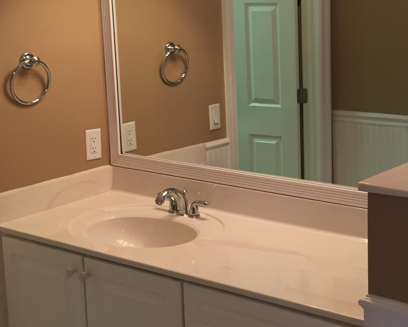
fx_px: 725
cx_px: 290
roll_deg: +0.4
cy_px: 136
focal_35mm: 60
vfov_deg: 25.4
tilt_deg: -11.7
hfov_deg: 31.1
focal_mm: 4.15
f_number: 2.2
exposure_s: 1/30
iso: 64
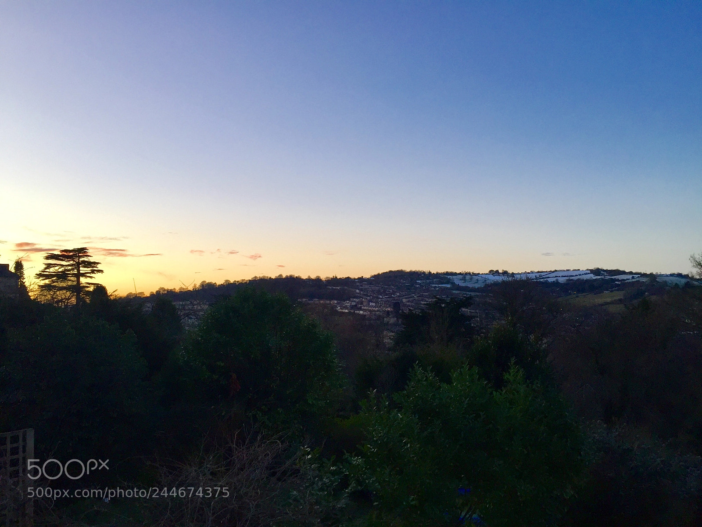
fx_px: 588
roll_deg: +0.8
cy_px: 264
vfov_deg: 48.2
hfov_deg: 61.7
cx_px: 351
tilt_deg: +3.5
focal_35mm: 29
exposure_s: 1/100
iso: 50
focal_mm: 4.15
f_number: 2.2
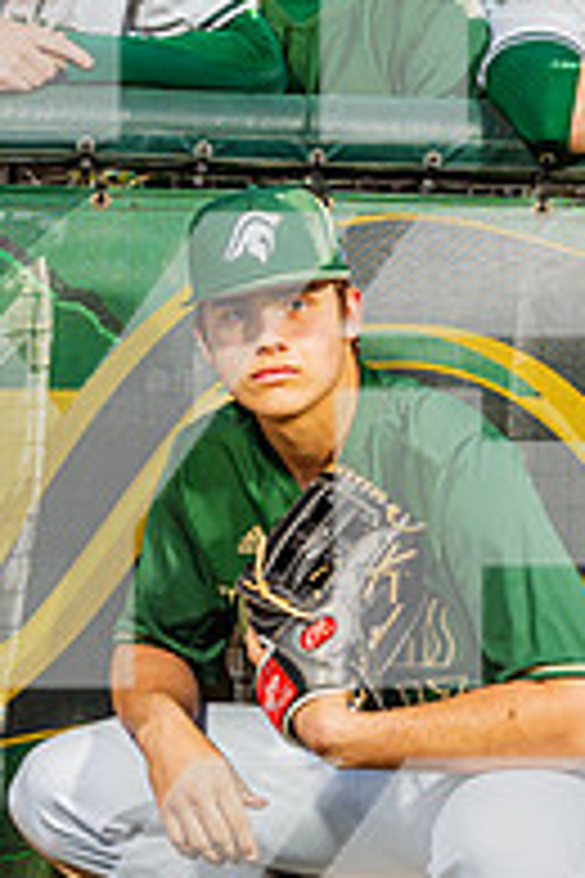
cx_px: 168
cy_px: 433
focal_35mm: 97
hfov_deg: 14.1
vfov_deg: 21.0
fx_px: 2364
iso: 100
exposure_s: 1/125
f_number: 10
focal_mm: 30
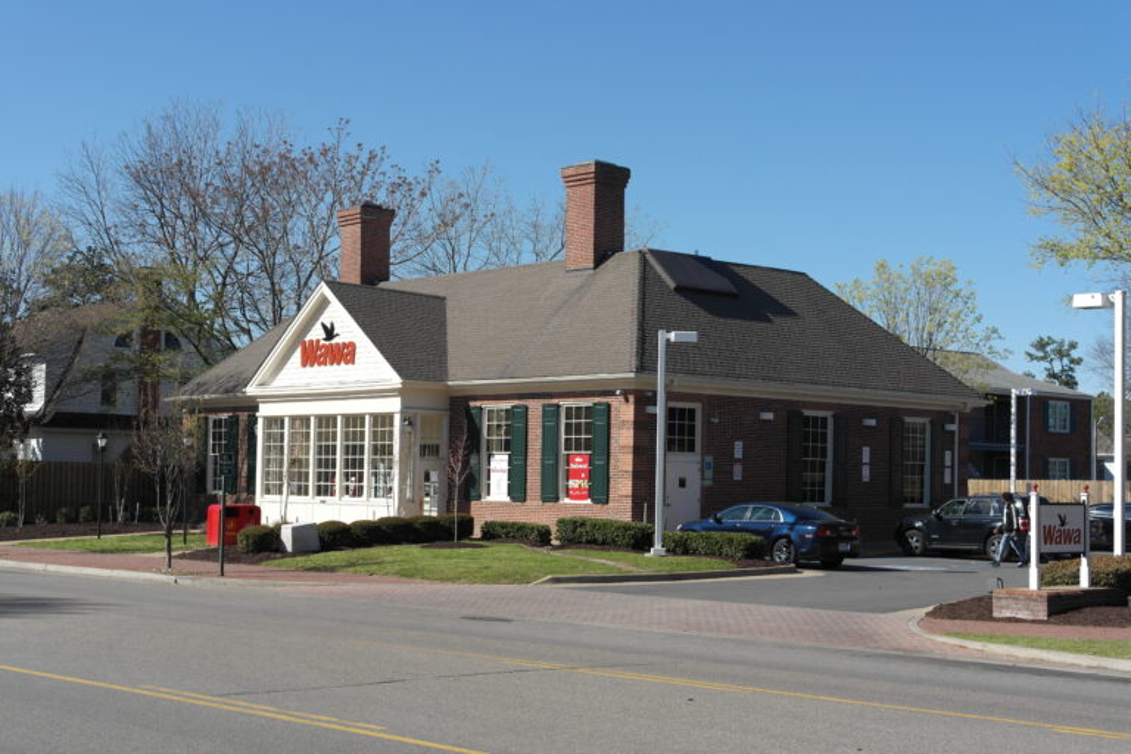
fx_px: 1665
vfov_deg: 25.5
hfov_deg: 37.5
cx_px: 566
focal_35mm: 53
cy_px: 377
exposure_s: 1/320
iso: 100
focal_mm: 35
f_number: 7.1
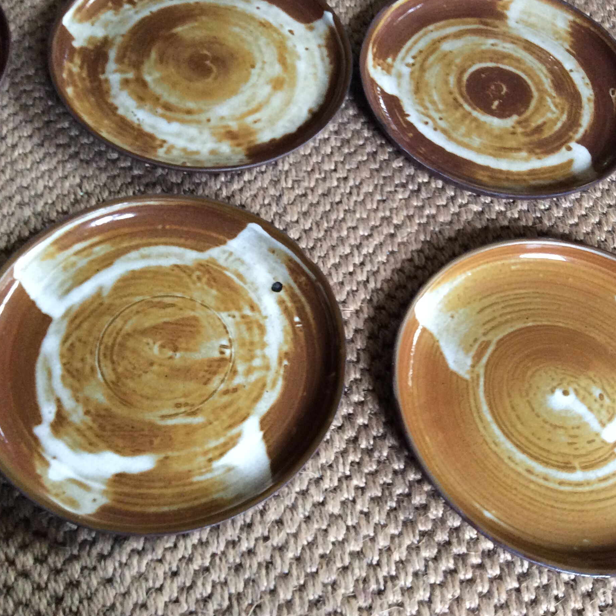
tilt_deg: -60.3
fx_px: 805
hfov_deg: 41.9
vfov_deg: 41.8
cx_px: 320
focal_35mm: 40
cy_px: 294
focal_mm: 3.3
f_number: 2.4
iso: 160
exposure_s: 1/25
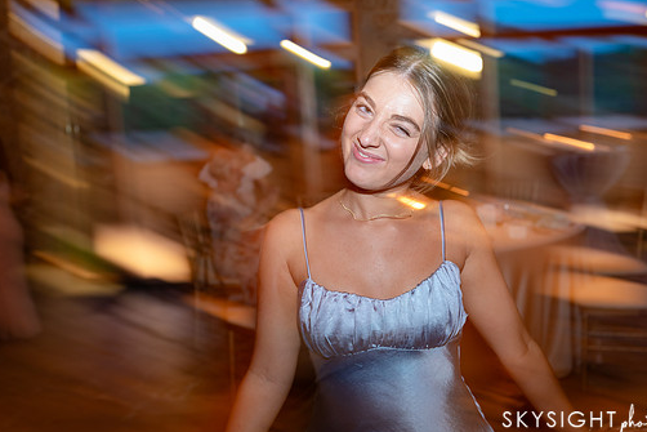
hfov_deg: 45.4
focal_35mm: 43
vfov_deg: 31.2
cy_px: 202
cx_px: 354
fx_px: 773
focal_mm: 35
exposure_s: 1/13
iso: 640
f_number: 3.5
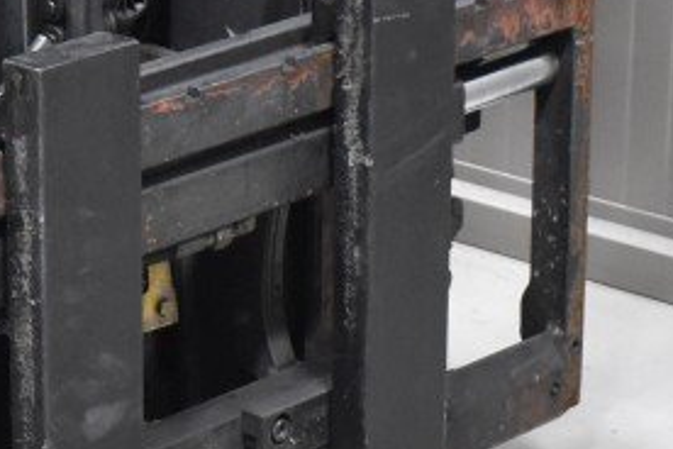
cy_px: 200
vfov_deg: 7.8
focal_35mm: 176
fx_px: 3293
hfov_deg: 11.6
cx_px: 44
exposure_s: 1/20
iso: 1600
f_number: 5
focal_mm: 27
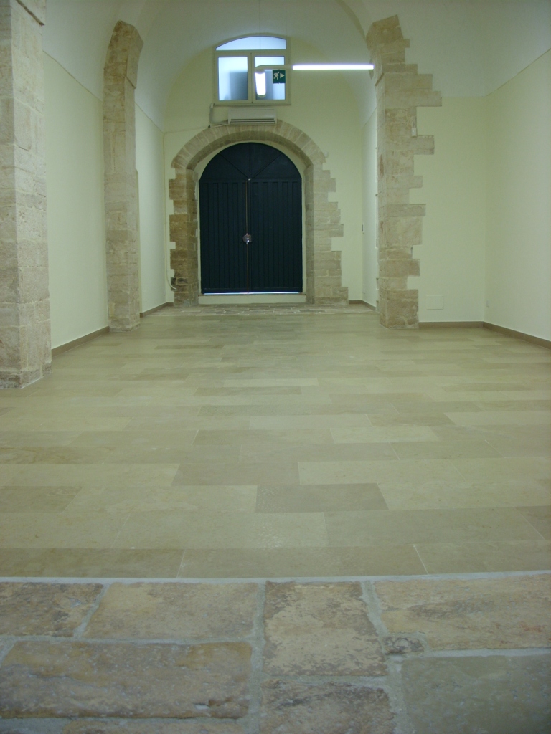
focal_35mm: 38
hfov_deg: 37.7
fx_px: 806
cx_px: 276
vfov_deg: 49.0
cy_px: 367
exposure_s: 1/30
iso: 100
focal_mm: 7.8
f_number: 2.8
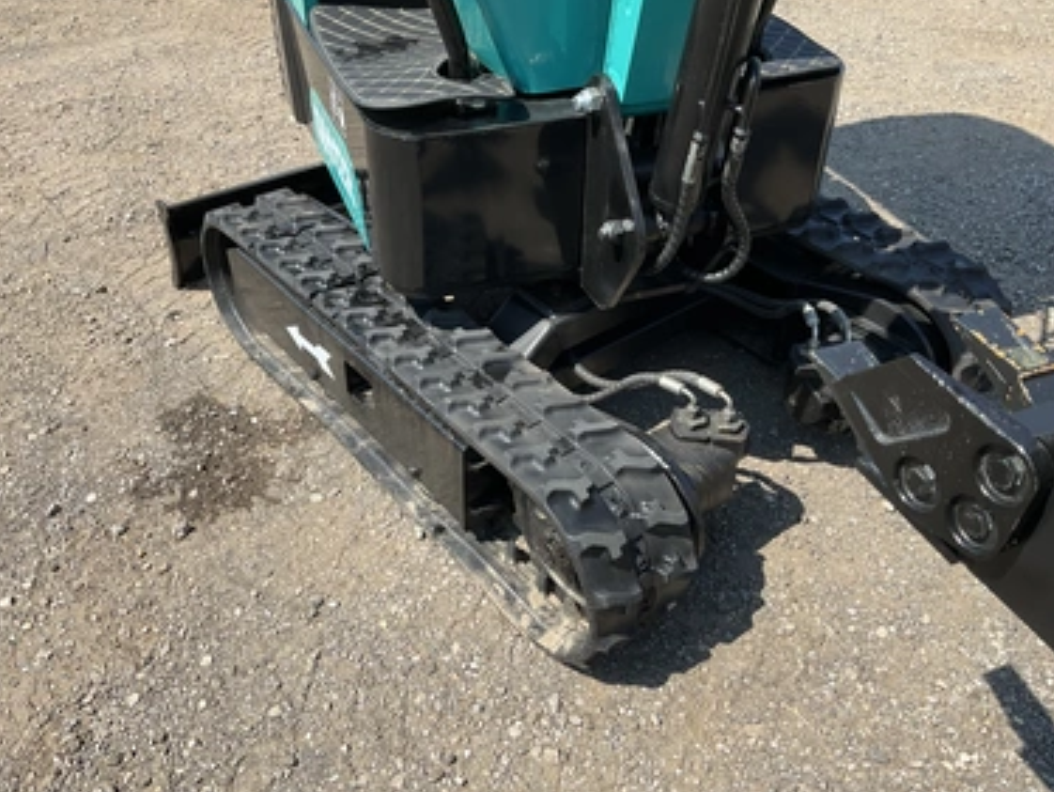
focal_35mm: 31
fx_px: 945
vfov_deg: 45.5
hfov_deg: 58.3
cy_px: 392
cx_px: 504
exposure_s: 1/997
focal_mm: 3
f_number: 1.8
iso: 25
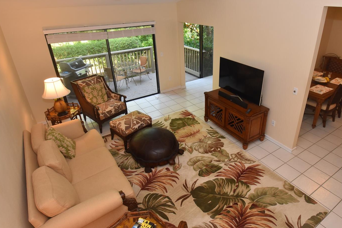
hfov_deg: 80.7
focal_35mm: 21
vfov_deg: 59.3
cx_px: 197
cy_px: 100
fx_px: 199
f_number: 5
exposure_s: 1/100
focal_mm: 12
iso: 800
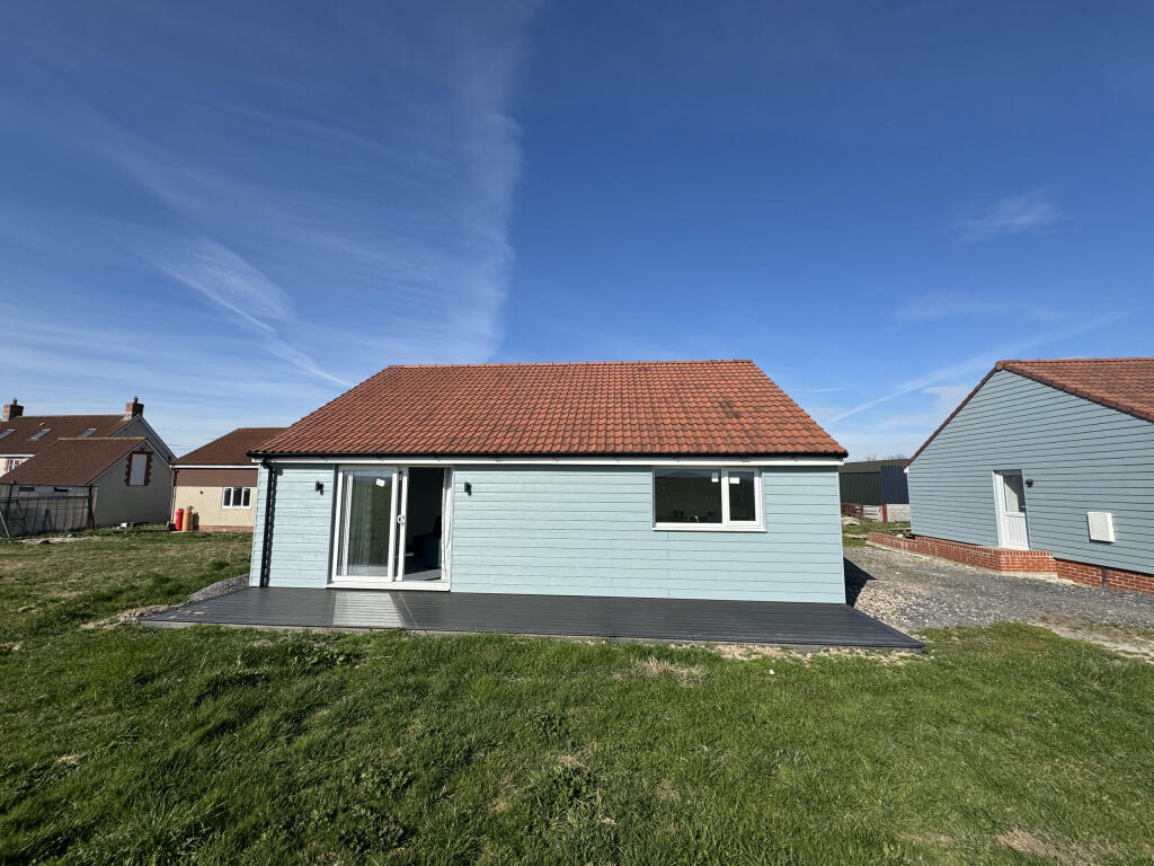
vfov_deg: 85.7
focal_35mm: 14
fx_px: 467
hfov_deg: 102.1
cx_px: 577
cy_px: 433
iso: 50
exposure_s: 1/3546
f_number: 2.2
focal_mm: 2.22
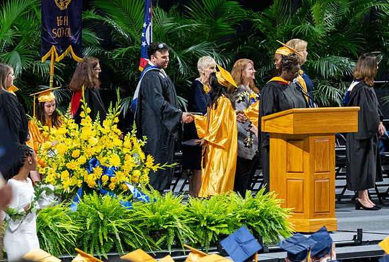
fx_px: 3658
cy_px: 166
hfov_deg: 6.1
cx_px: 215
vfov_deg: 4.1
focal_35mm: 337
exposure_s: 1/200
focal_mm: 190
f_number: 4
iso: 2000
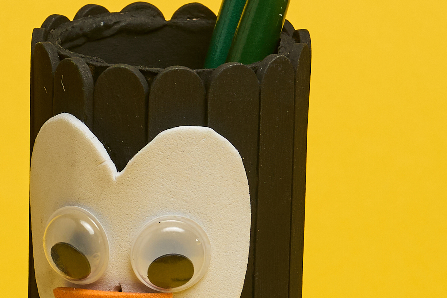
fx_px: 4259
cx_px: -97
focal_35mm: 343
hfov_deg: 6.0
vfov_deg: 4.0
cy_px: 155
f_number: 13
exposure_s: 1/100
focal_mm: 70
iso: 250
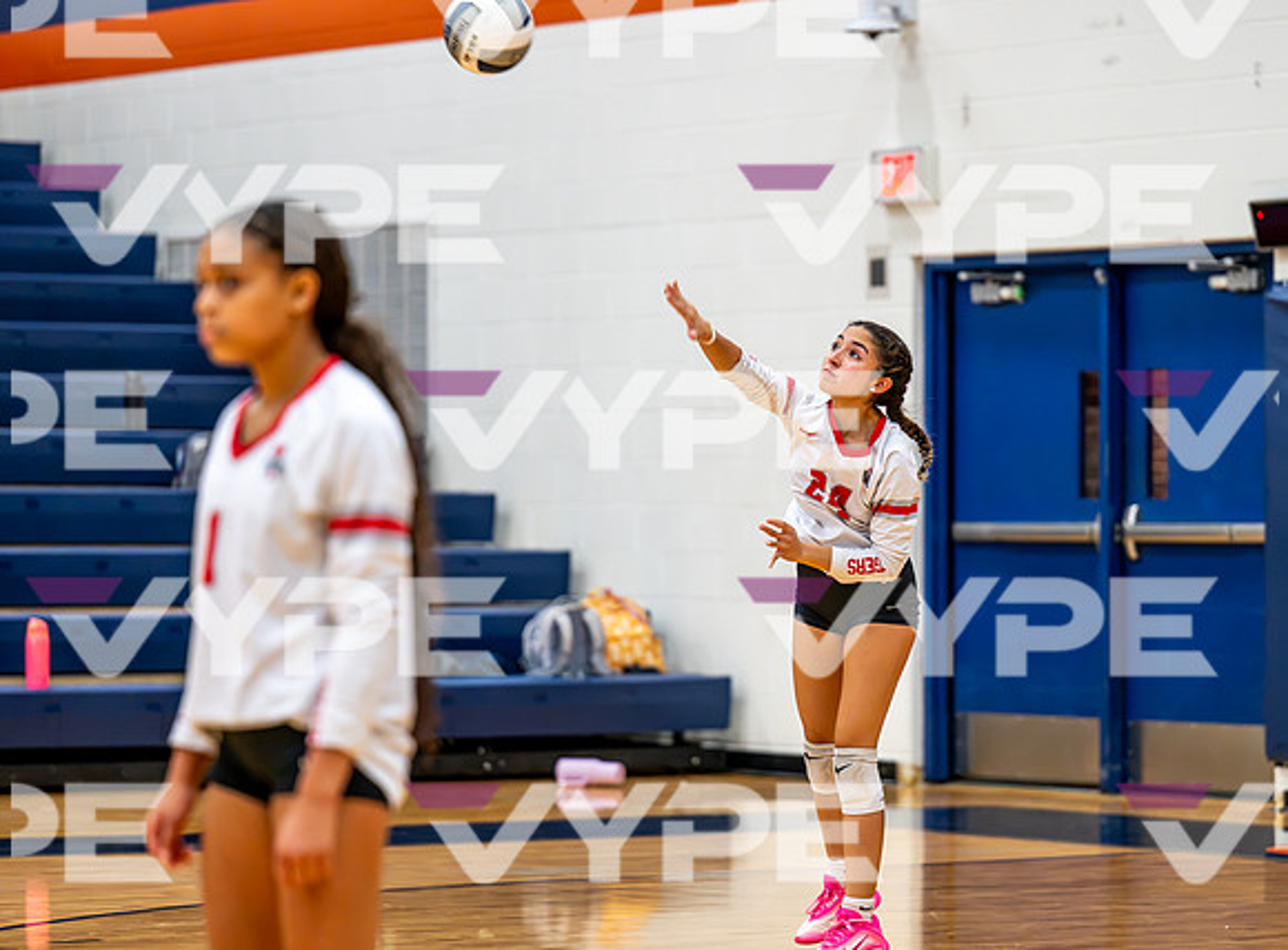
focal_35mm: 148
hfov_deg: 13.4
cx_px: 719
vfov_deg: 9.9
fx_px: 5481
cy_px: 464
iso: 3200
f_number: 2.8
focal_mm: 130
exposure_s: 1/800
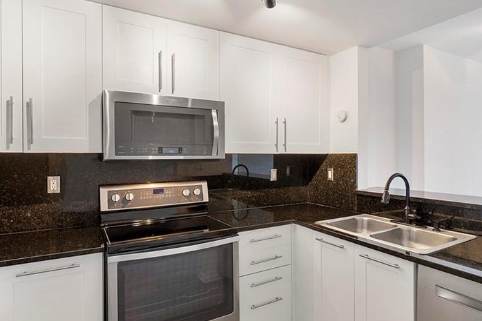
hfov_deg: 78.2
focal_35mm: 22
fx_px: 294
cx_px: 274
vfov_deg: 57.2
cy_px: 159
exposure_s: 1/40
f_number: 8
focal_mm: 10
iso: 250
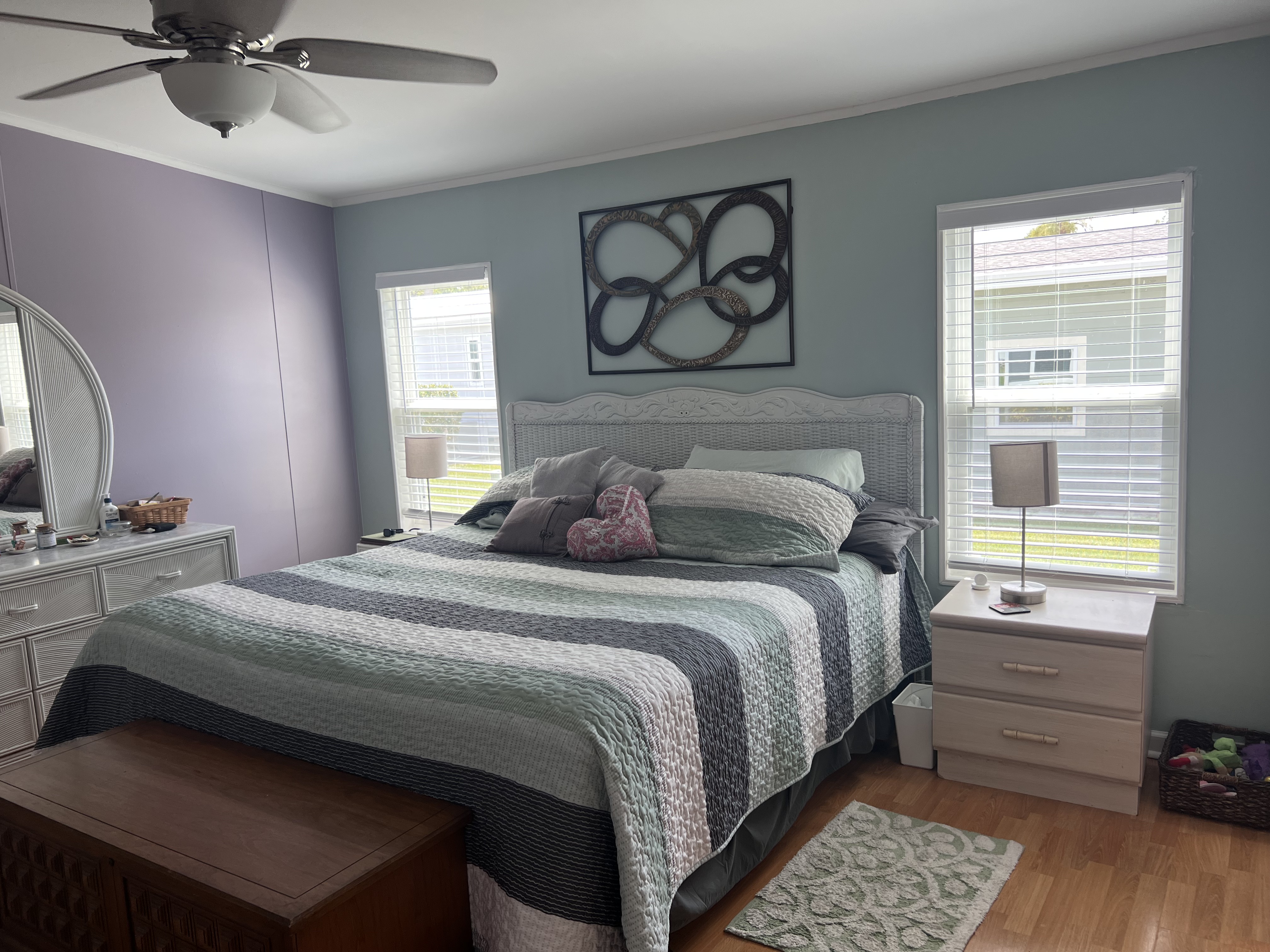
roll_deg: +2.6
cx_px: 635
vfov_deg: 53.1
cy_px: 476
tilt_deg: -6.5
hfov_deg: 67.3
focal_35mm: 26
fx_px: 954
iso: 50
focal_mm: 5.7
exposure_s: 1/163
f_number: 1.5
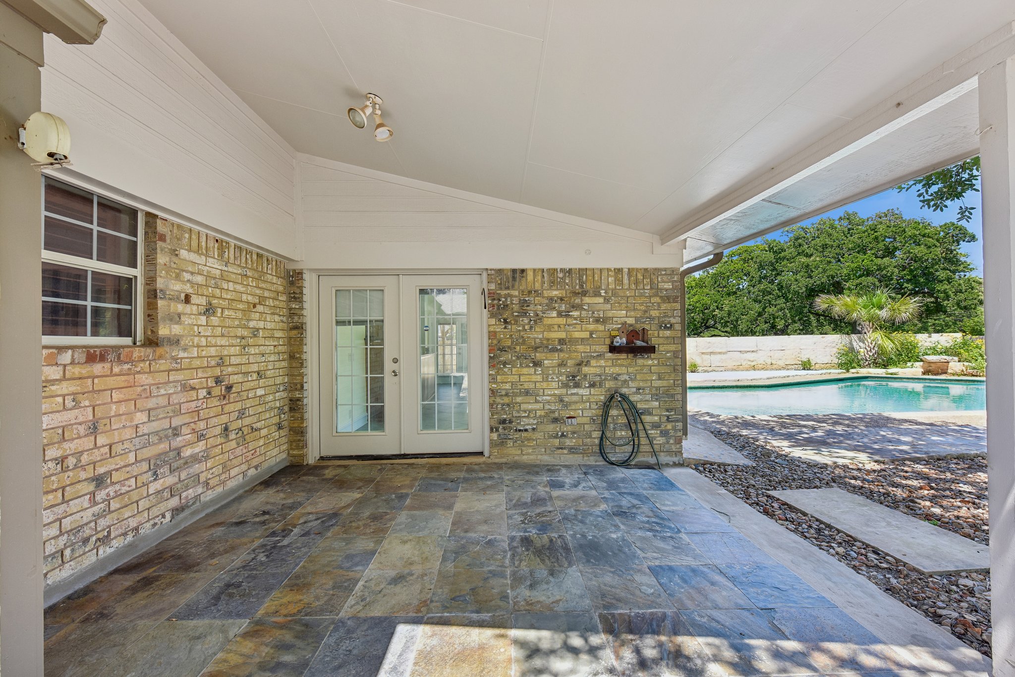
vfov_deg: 81.2
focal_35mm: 14
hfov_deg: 104.3
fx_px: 395
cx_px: 508
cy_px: 338
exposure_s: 1/60
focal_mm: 14
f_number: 8
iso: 100
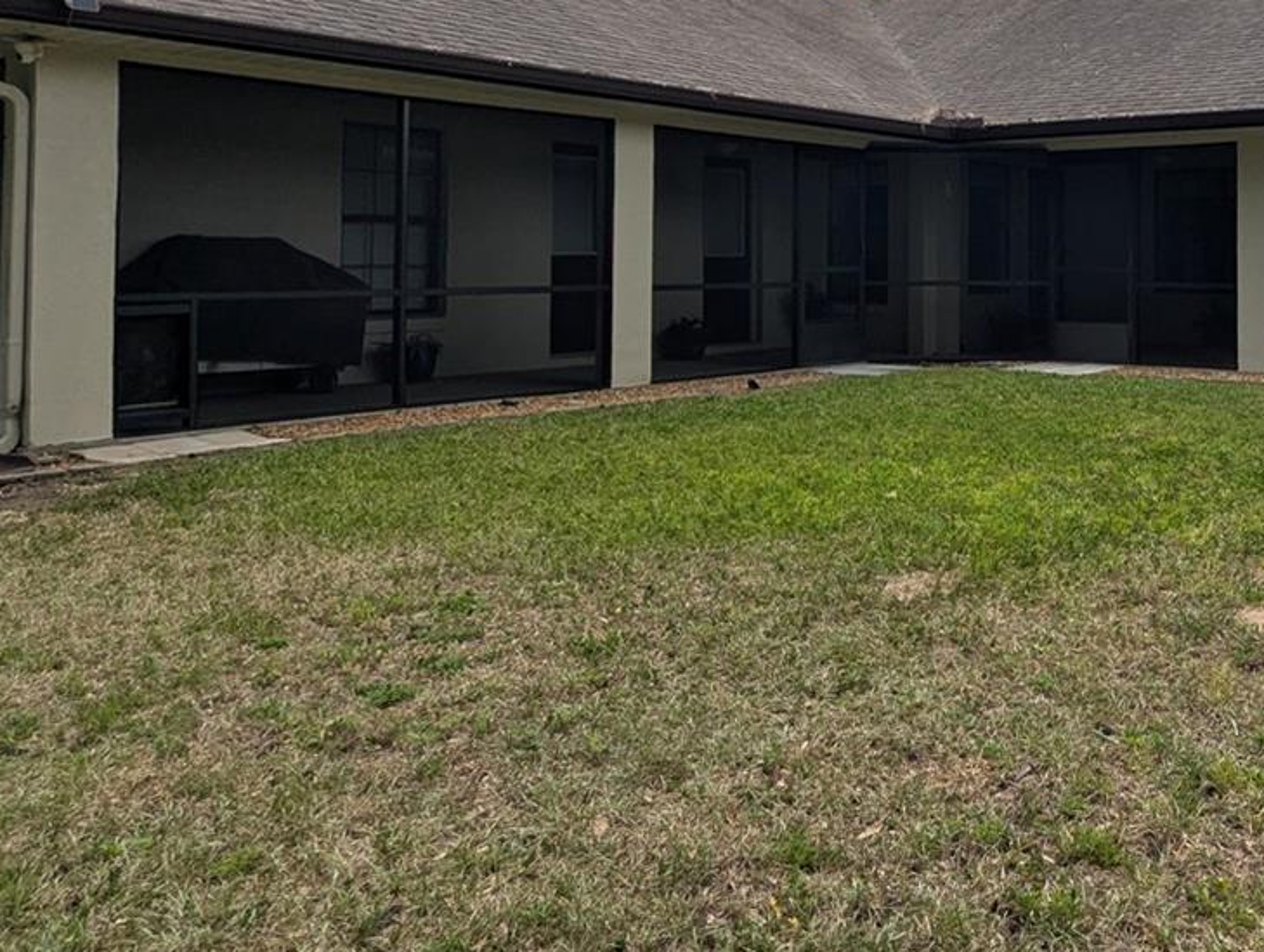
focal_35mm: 35
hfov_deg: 50.0
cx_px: 980
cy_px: 222
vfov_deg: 39.5
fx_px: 1280
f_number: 2.2
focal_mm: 2.35
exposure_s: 1/2299
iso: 49
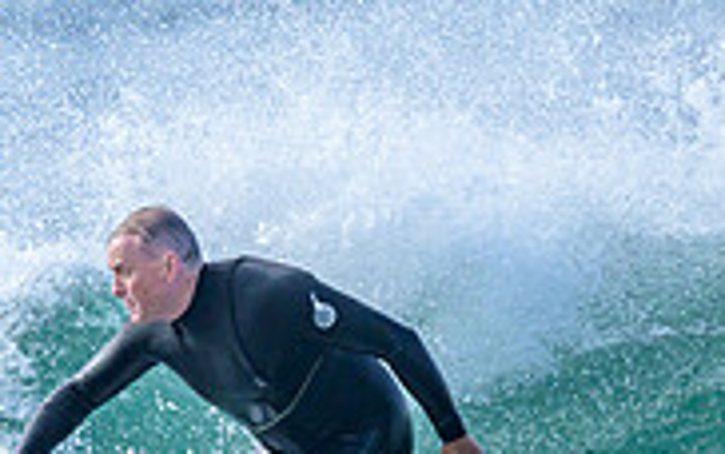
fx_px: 70562
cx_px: 88
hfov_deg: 0.6
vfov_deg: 0.4
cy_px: 565
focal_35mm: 3569
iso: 400
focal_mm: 800
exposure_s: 1/2000
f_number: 6.3
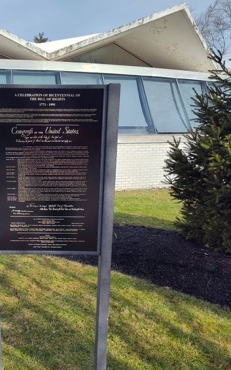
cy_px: 232
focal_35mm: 36
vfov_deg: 53.4
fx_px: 362
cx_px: 48
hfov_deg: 34.3
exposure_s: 1/1748
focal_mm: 5.56
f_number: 1.8
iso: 100
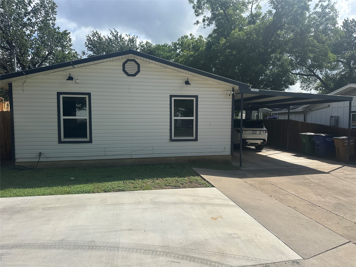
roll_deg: -0.5
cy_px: 134
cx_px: 178
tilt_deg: -3.1
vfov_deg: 56.8
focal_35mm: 24
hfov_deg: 71.6
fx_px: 247
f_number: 1.78
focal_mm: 6.86
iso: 80
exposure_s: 1/5525
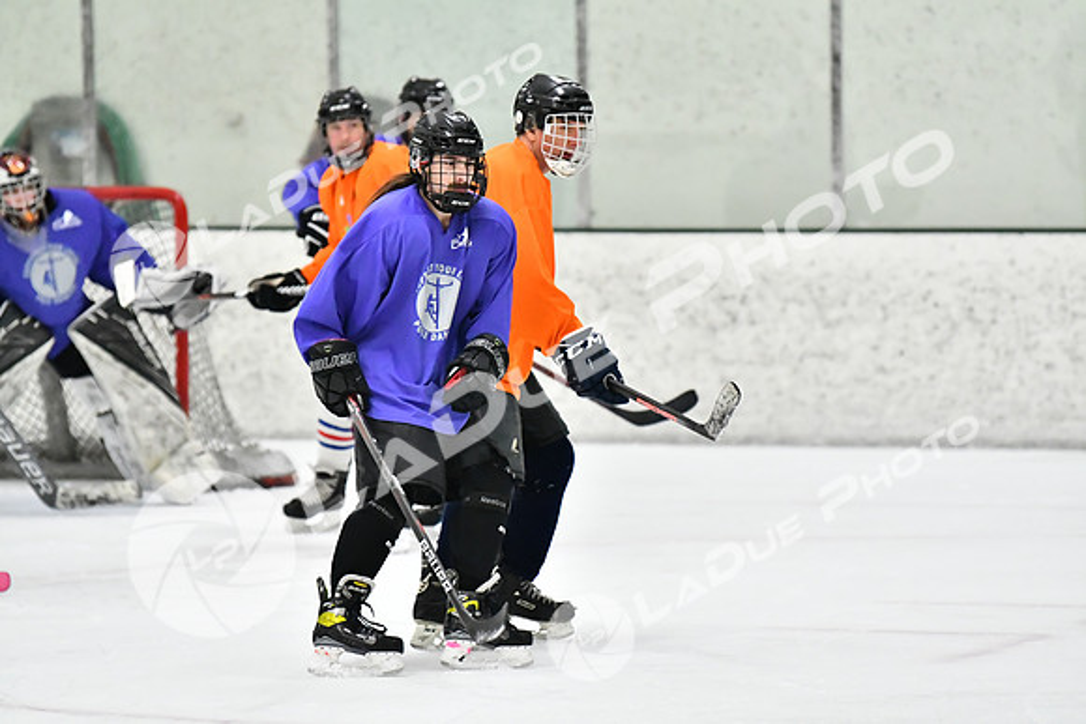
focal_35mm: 262
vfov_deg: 5.2
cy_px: 362
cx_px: 543
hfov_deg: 7.8
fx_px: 7920
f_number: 2.8
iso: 6400
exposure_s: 1/1600
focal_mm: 175
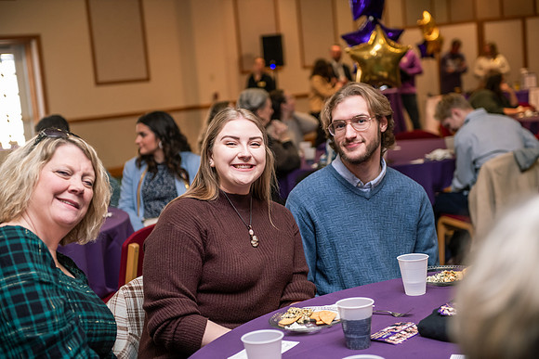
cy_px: 180
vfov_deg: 21.9
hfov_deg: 32.4
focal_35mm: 62
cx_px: 270
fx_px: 928
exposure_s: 1/160
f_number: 3.2
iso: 1250
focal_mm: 62
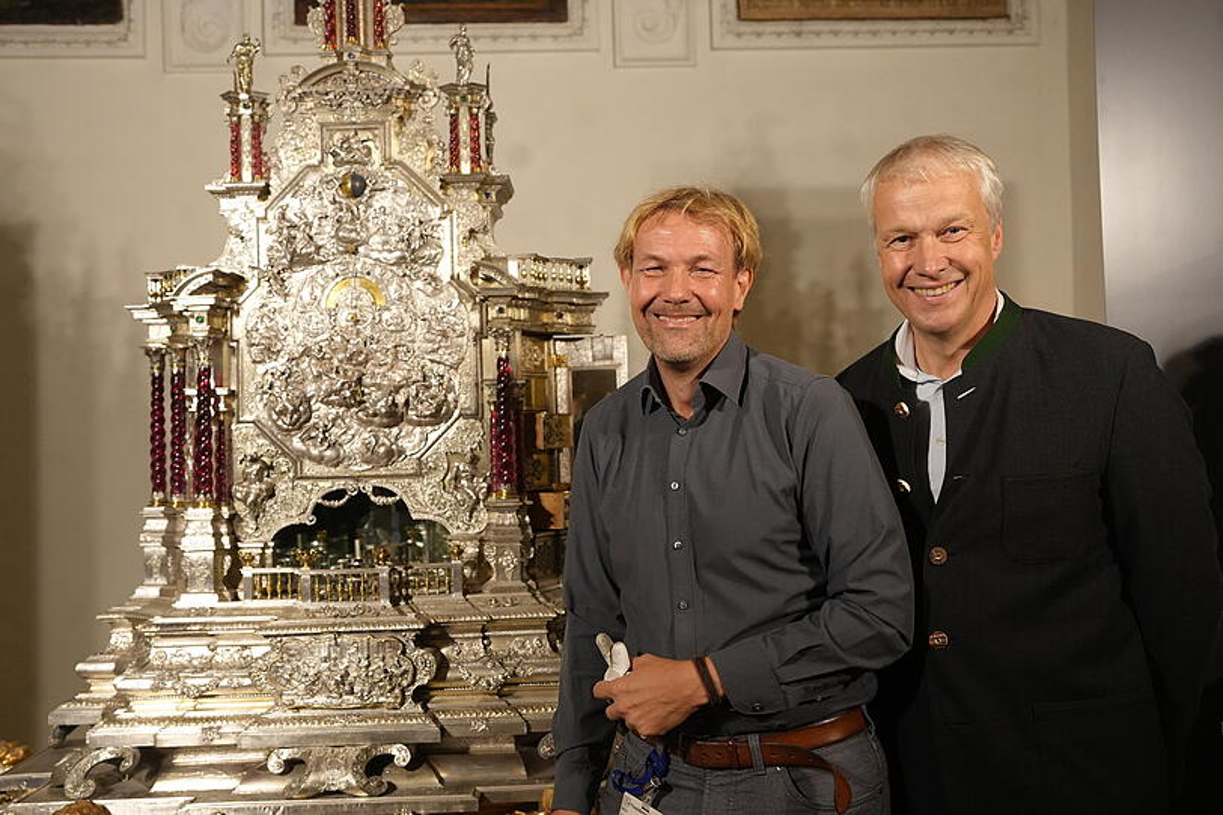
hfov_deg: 54.4
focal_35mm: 35
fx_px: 1189
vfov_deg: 37.8
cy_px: 408
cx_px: 612
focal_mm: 35
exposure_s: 1/160
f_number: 4
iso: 3200
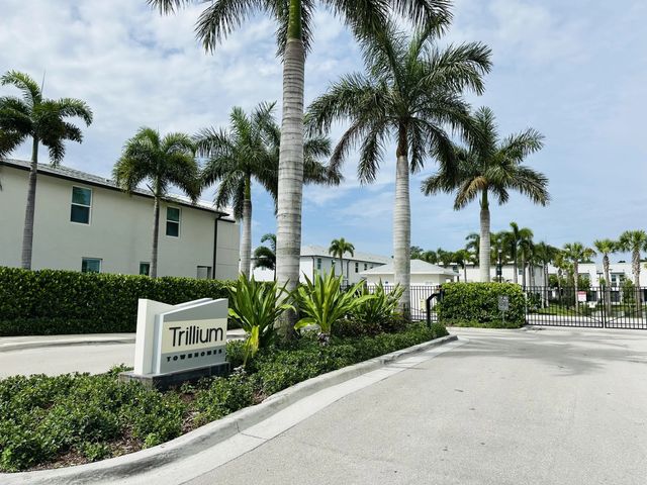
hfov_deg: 71.6
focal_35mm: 24
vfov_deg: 56.8
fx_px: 449
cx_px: 324
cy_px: 242
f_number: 1.78
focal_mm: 6.86
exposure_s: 1/7576
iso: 80
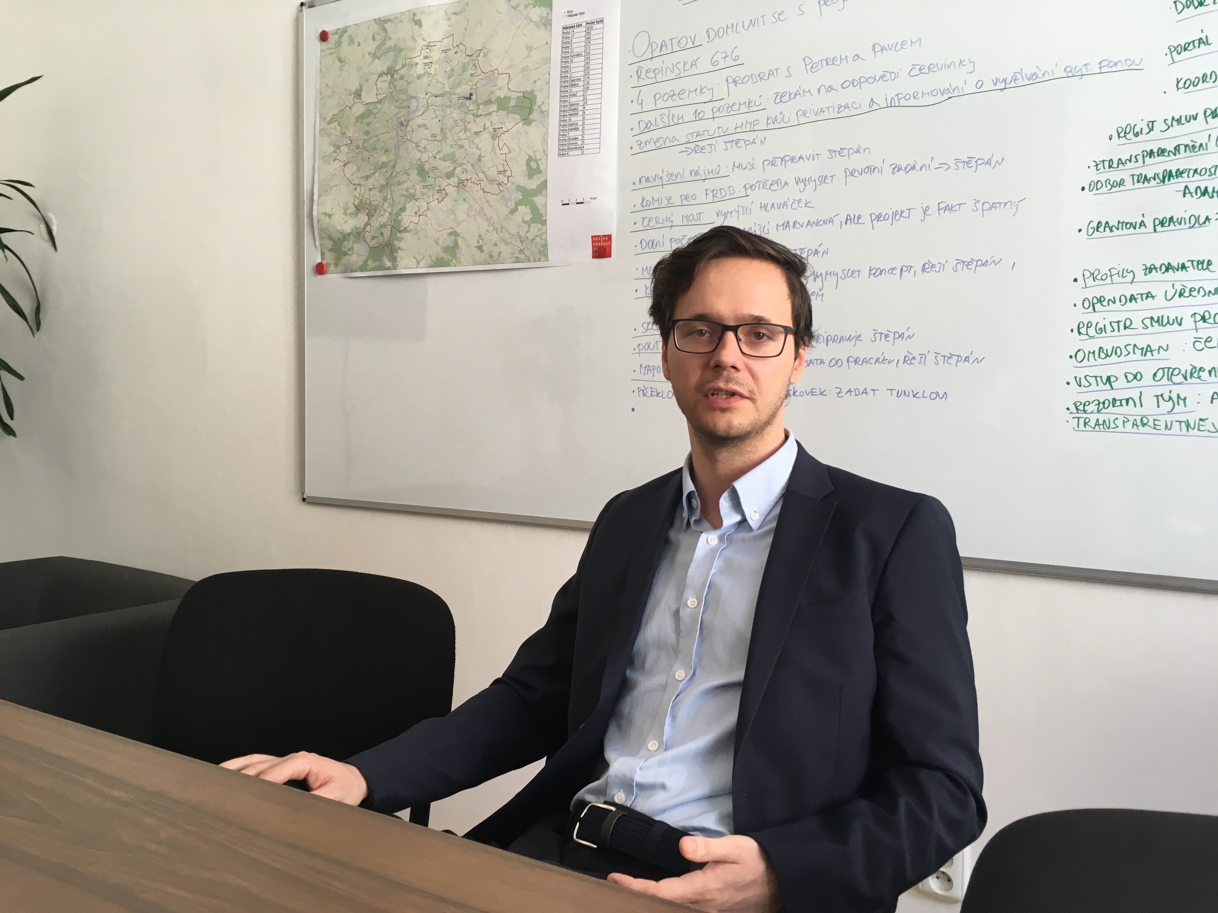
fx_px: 1020
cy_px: 456
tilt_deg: -5.2
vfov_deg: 48.2
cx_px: 609
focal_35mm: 29
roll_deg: -1.4
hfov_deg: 61.7
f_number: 2.2
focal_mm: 4.15
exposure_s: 1/33
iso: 32
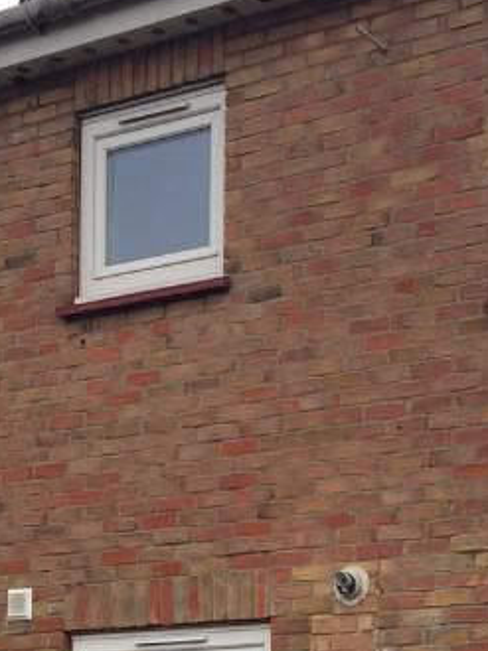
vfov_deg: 20.6
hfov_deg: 16.3
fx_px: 1694
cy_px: 744
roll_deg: -1.1
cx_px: 340
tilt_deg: +3.0
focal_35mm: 90
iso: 32
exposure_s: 1/359
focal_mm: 4.15
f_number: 2.2
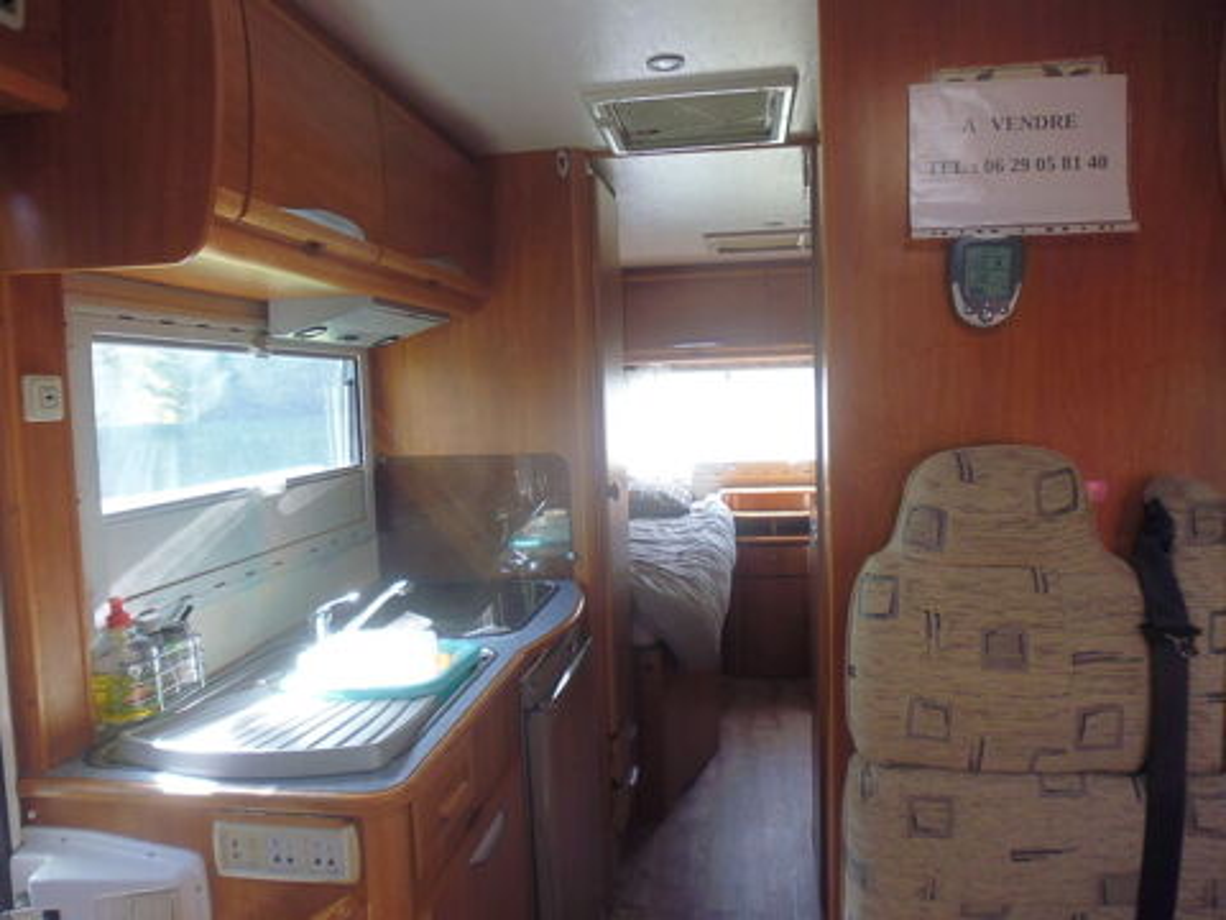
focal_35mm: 24
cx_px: 613
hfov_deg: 71.6
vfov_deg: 56.8
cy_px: 460
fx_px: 850
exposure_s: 1/60
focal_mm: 4.3
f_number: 2.8
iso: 250
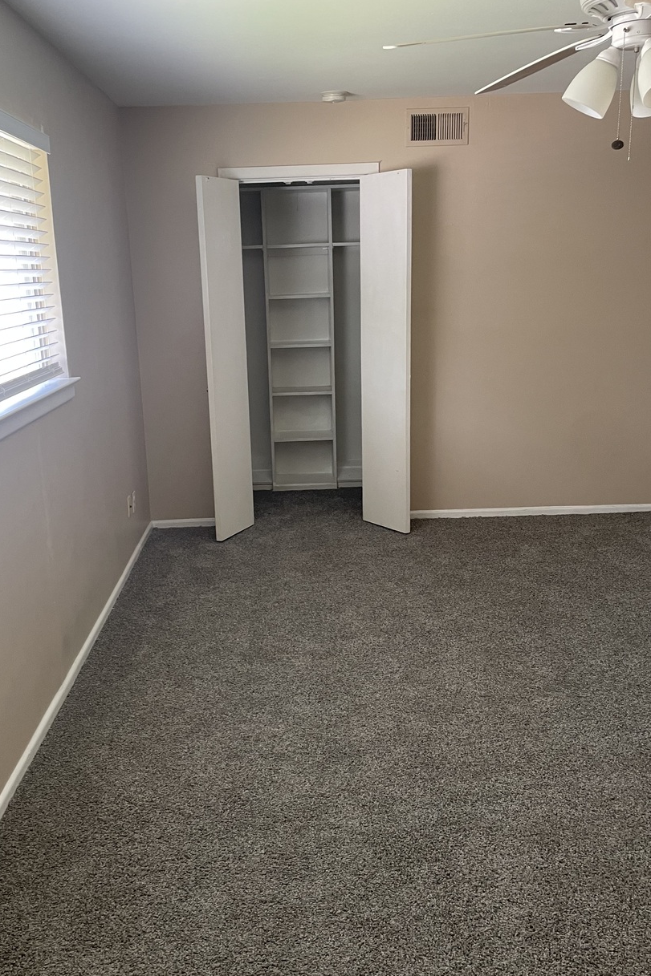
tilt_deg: -12.5
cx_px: 302
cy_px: 497
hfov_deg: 41.1
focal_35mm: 32
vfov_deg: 58.7
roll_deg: +2.0
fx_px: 868
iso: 125
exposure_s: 1/63
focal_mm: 4.2
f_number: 1.6
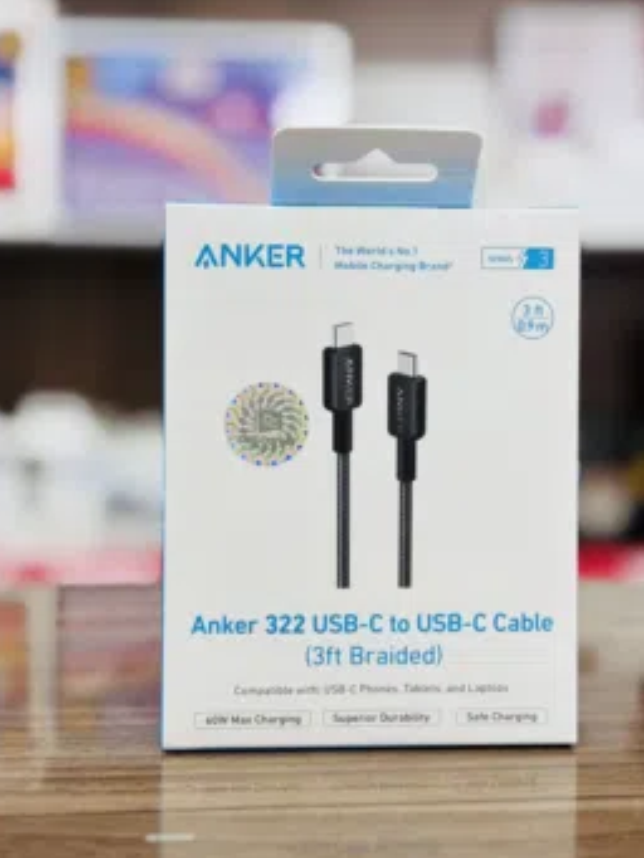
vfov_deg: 31.6
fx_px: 1512
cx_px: 362
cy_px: 370
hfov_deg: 24.0
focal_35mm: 61
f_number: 1.6
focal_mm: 5.96
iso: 40
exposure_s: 1/100
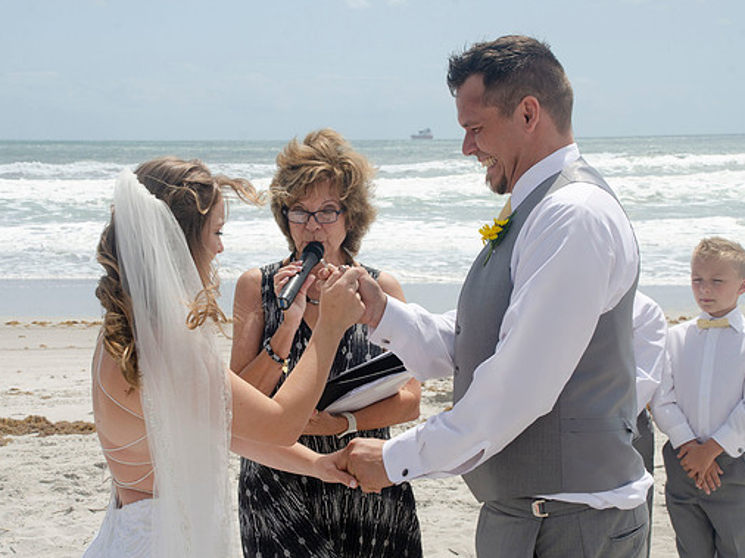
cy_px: 277
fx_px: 1420
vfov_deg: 22.2
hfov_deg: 29.4
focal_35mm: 66
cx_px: 362
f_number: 11
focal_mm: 40
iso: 100
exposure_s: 1/250
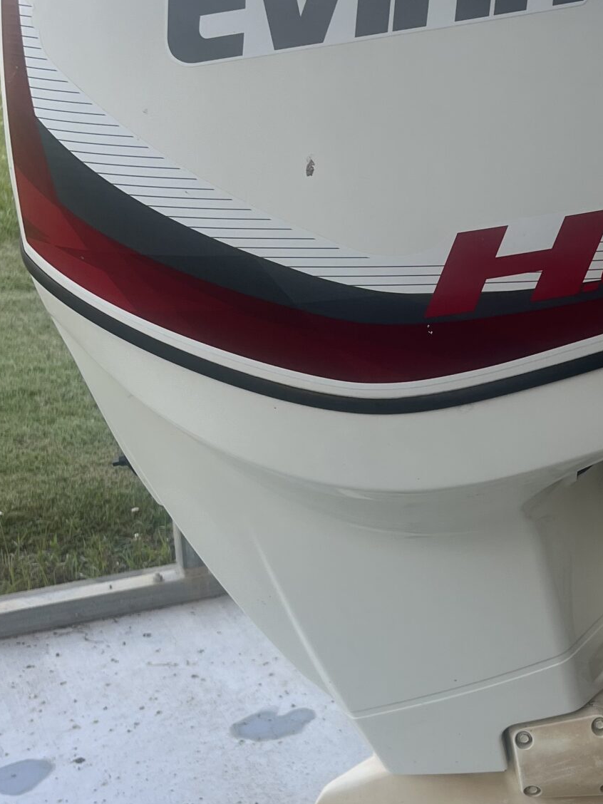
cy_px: 522
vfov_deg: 32.5
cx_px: 587
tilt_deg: -20.4
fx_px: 1370
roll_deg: -1.3
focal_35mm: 59
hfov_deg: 23.9
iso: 40
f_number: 1.5
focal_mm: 5.7
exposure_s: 1/121
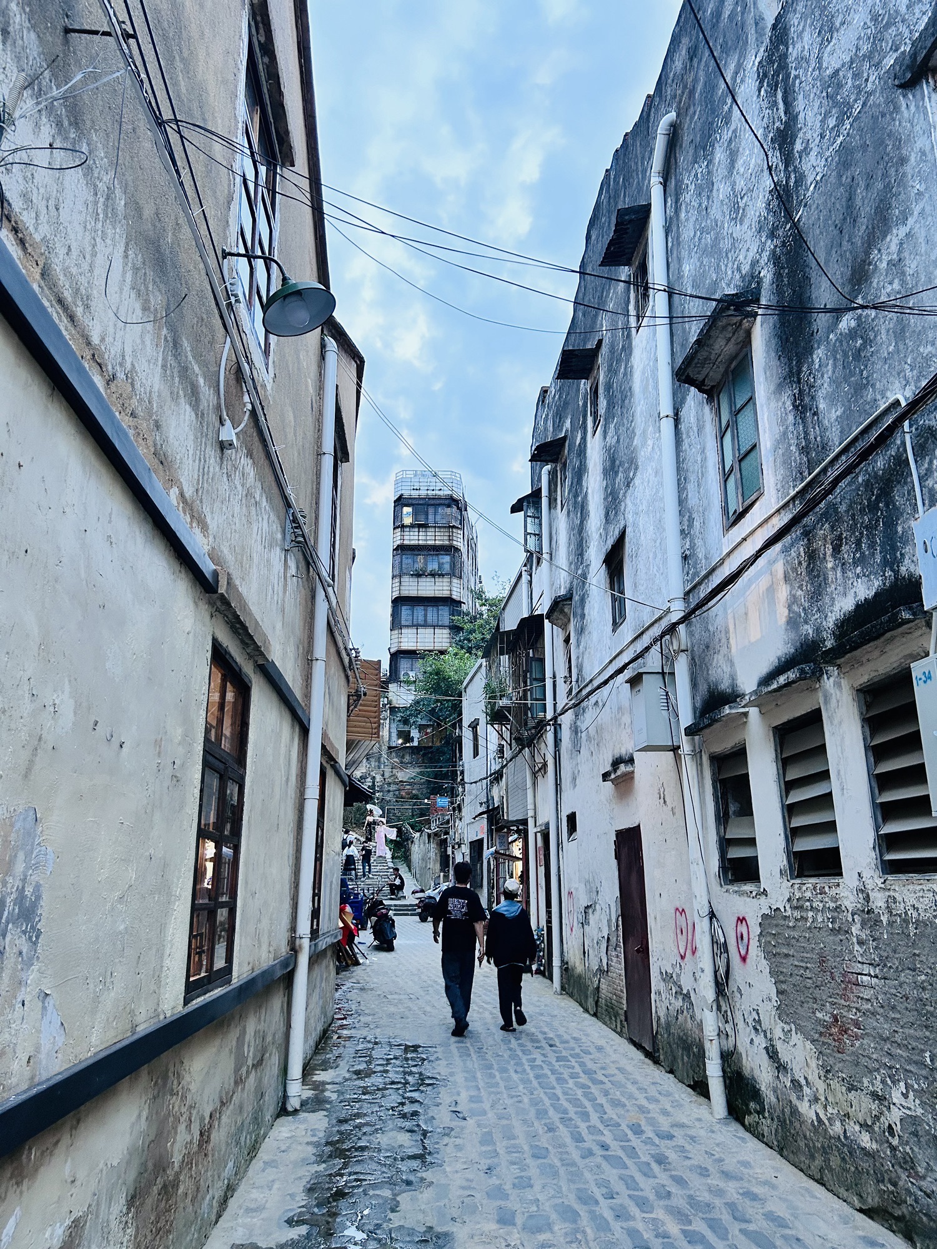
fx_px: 938
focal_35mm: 26
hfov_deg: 53.1
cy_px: 624
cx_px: 468
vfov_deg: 67.3
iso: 200
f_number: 1.5
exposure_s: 1/50
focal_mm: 5.7
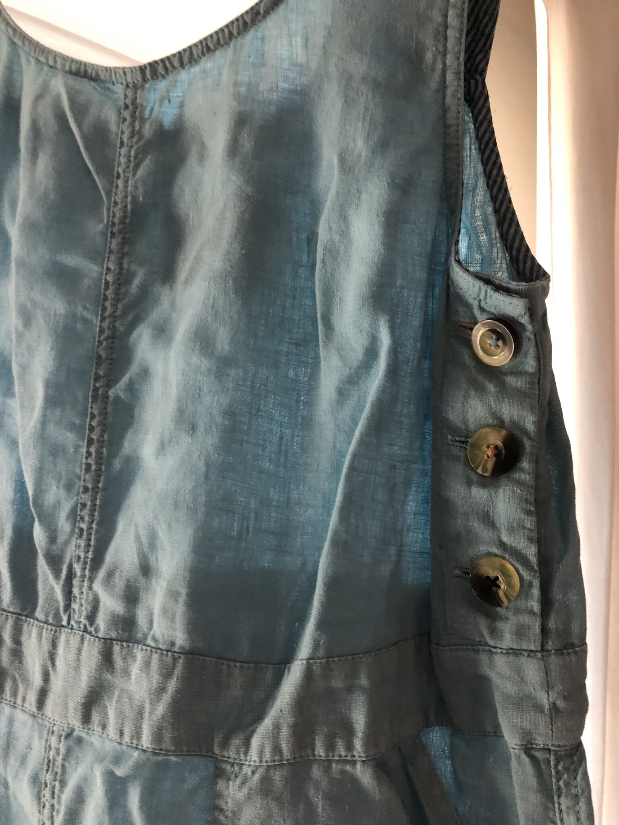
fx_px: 668
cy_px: 412
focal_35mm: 28
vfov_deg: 63.4
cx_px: 310
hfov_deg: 49.7
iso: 80
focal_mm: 3.99
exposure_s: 1/15
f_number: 1.8
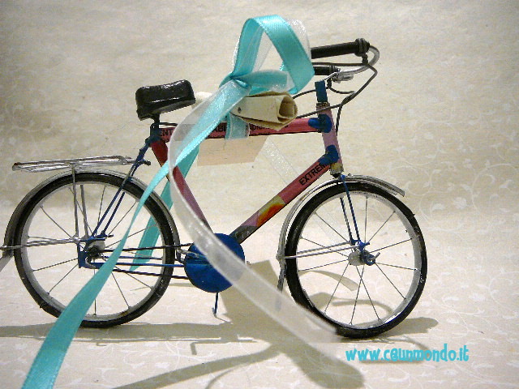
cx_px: 260
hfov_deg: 52.6
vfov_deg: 40.7
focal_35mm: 35
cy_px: 194
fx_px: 525
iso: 200
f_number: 2.8
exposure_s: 1/60
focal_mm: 5.2
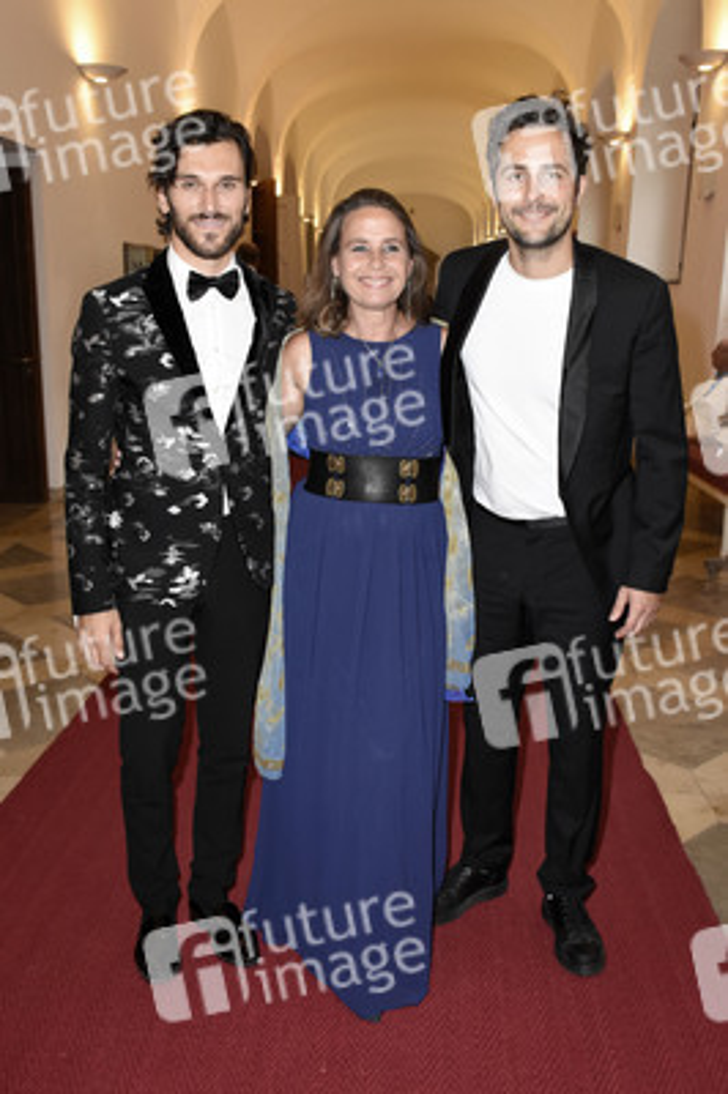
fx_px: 1003
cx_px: 364
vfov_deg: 57.3
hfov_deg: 39.9
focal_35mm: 33
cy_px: 547
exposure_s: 1/160
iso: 1600
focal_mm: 22
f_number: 6.3
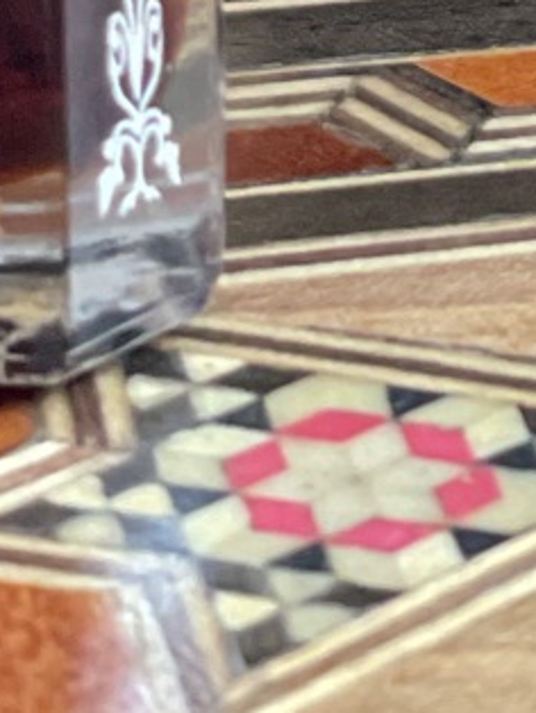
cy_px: -1240
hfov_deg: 4.4
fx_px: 6989
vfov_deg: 5.6
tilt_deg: -14.4
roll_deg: -0.5
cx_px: 731
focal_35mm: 339
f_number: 2
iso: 250
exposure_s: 1/107
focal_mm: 6
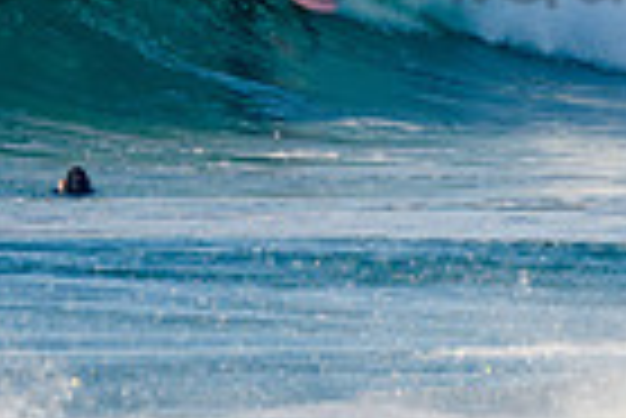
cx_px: 149
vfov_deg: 0.7
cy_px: -101
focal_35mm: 2079
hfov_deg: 1.0
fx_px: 36189
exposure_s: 1/1600
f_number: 5.6
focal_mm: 500
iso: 180
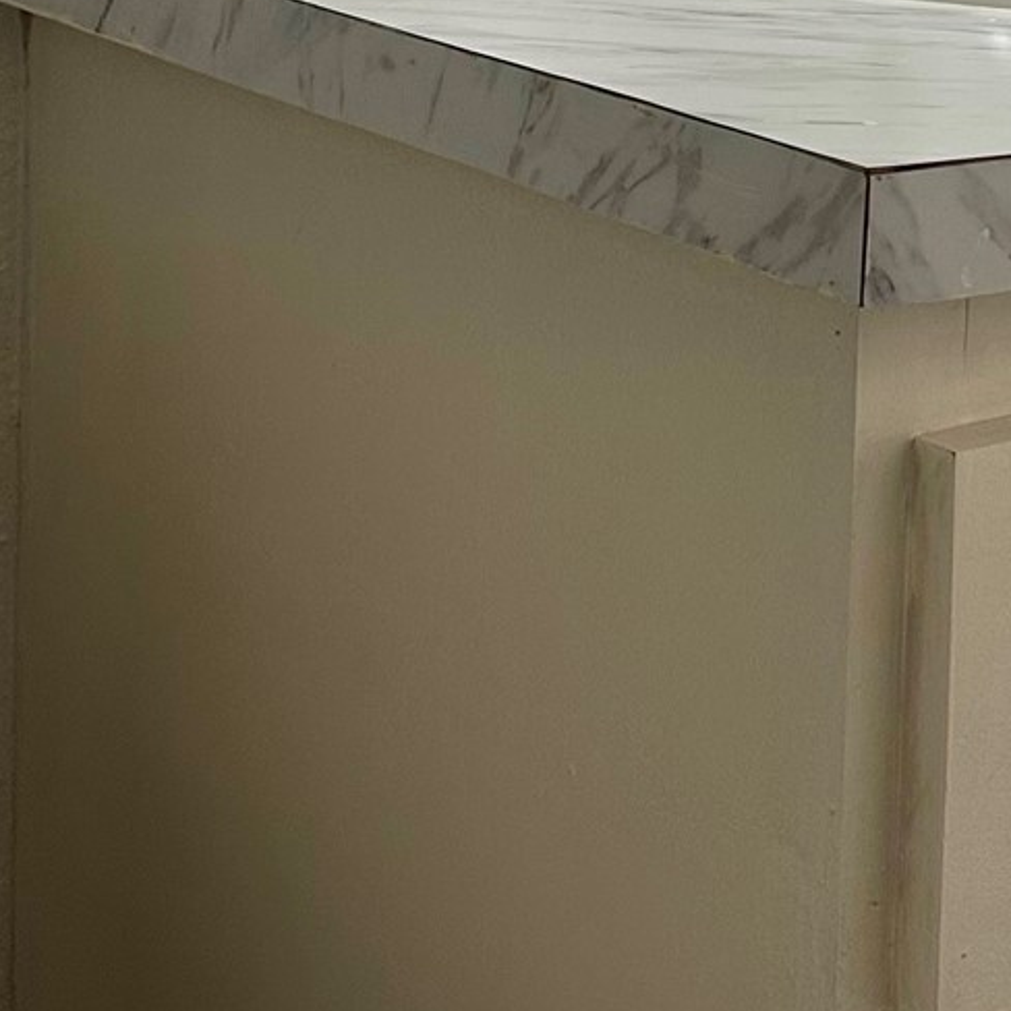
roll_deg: -3.1
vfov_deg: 18.4
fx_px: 2941
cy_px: -230
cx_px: 1177
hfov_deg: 18.6
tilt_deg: -4.3
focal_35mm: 89
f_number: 1.78
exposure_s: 1/60
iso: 125
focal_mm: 6.86
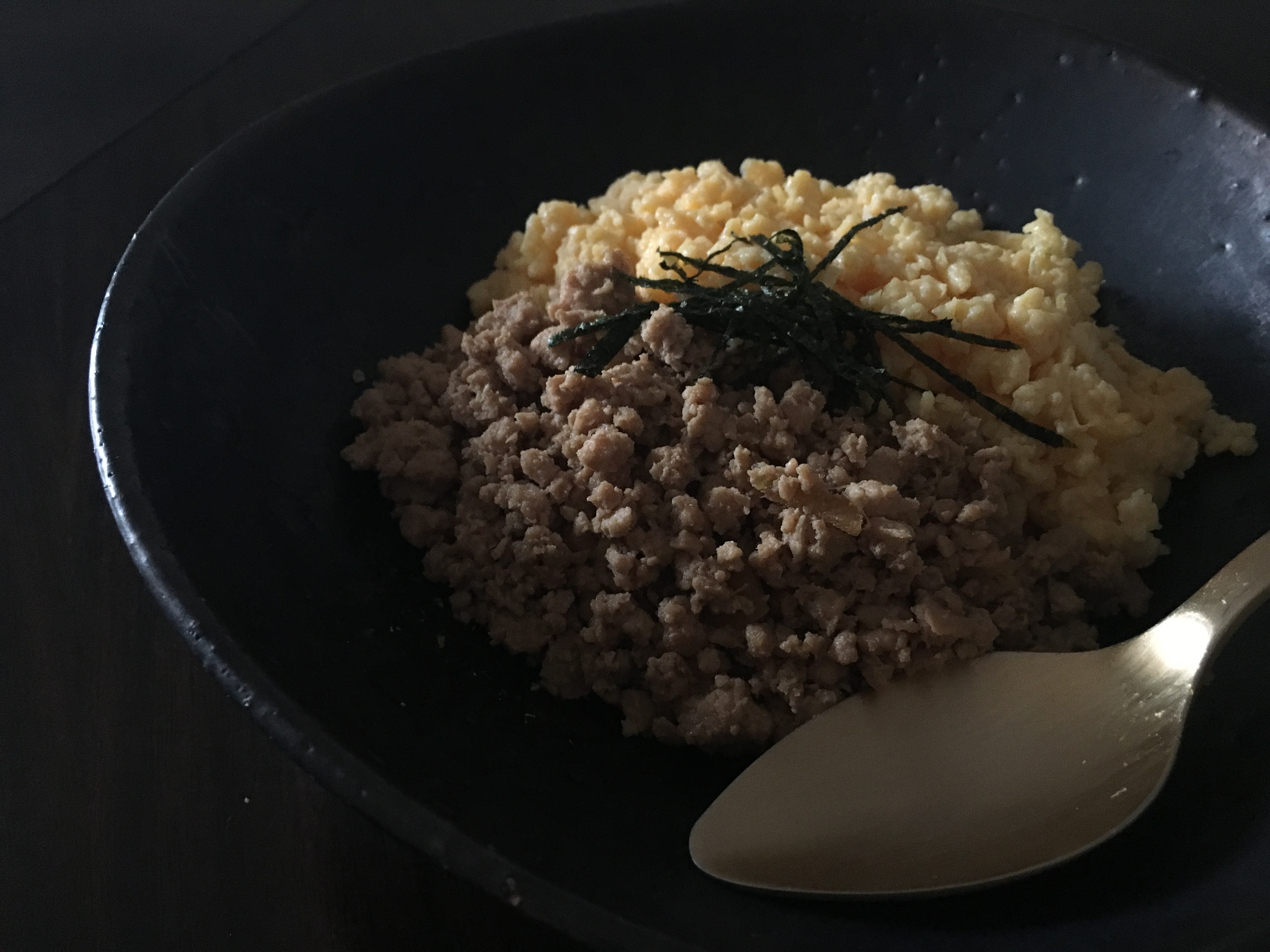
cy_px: 476
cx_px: 635
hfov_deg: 61.7
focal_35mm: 29
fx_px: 1064
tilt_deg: -46.6
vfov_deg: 48.2
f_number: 2.2
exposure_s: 1/17
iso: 400
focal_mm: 4.15
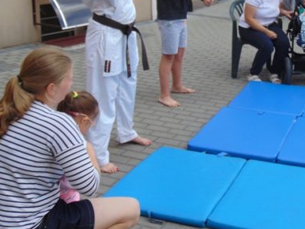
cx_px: 250
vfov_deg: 24.8
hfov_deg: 32.2
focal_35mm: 58
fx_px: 511
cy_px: 41
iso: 80
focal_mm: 6.3
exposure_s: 1/320
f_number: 3.2
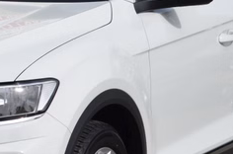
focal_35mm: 280
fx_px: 1805
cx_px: -53
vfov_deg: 4.9
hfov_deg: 7.3
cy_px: 64
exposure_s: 1/320
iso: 100
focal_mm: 55
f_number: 9
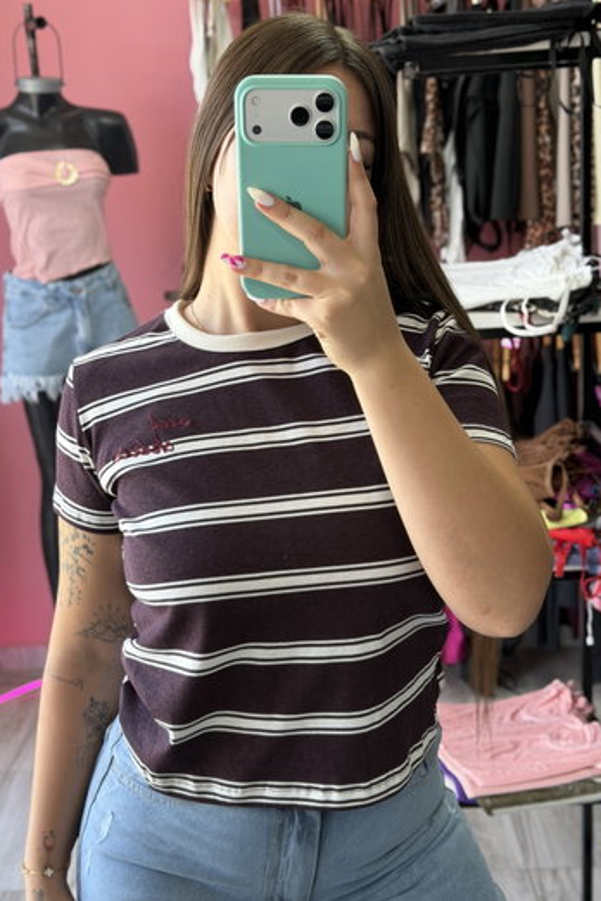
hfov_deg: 26.5
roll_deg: +2.9
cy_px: 457
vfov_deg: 38.9
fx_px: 1277
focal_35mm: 51
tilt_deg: -14.0
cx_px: 304
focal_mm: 6.76
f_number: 1.78
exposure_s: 1/121
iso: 64
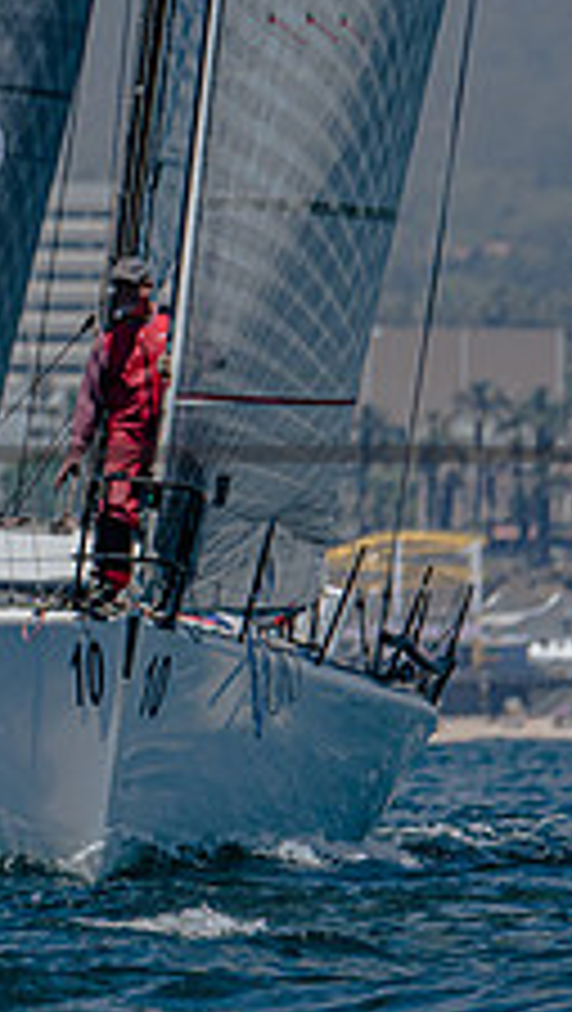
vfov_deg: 1.8
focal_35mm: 1171
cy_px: 560
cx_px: -685
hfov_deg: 1.0
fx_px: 31492
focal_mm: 280
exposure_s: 1/1600
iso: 200
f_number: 5.6
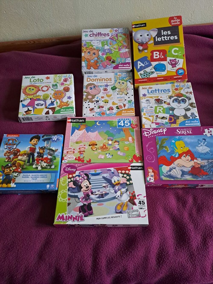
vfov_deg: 69.4
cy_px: 142
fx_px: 205
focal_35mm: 25
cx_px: 106
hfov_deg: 54.9
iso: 640
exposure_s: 1/20
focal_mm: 4.65
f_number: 1.8
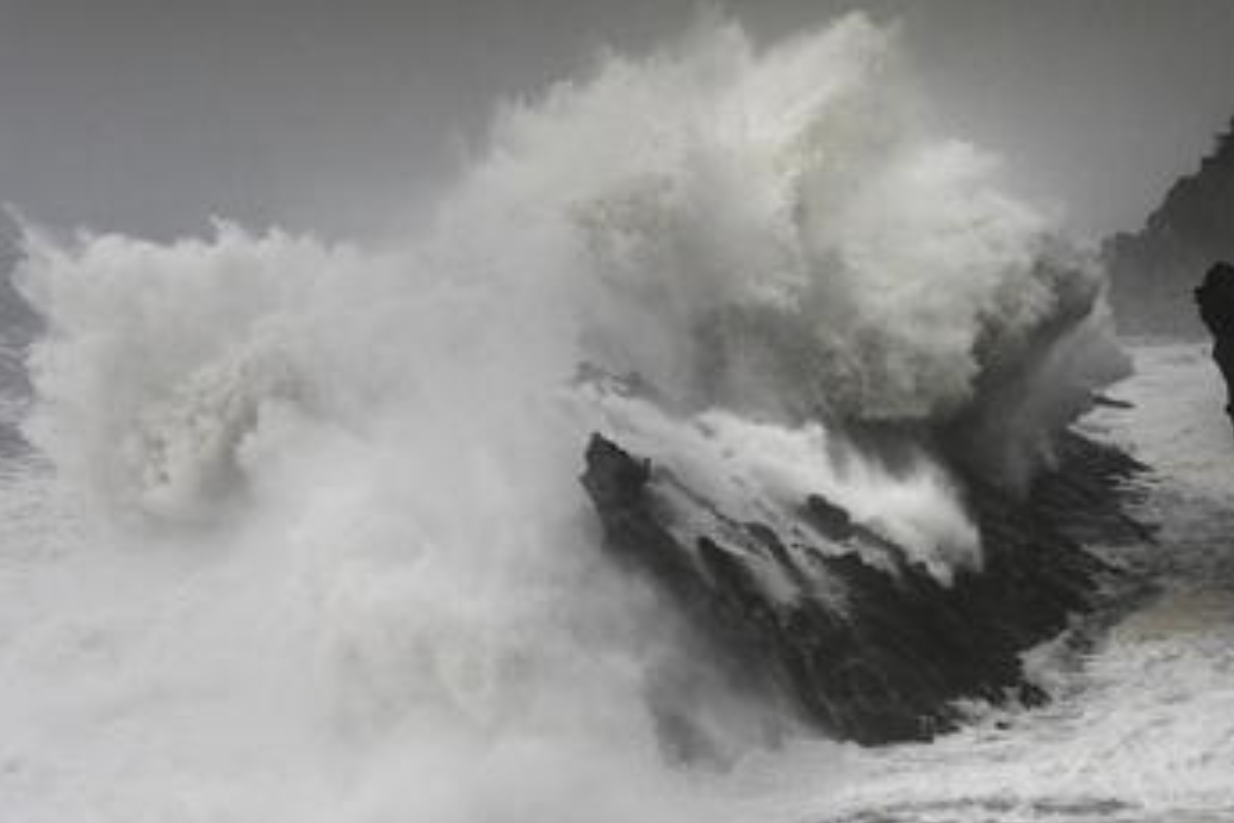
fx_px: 4182
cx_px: 987
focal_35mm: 122
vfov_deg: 11.2
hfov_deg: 16.7
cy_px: 403
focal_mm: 70
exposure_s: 1/1600
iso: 1250
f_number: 8
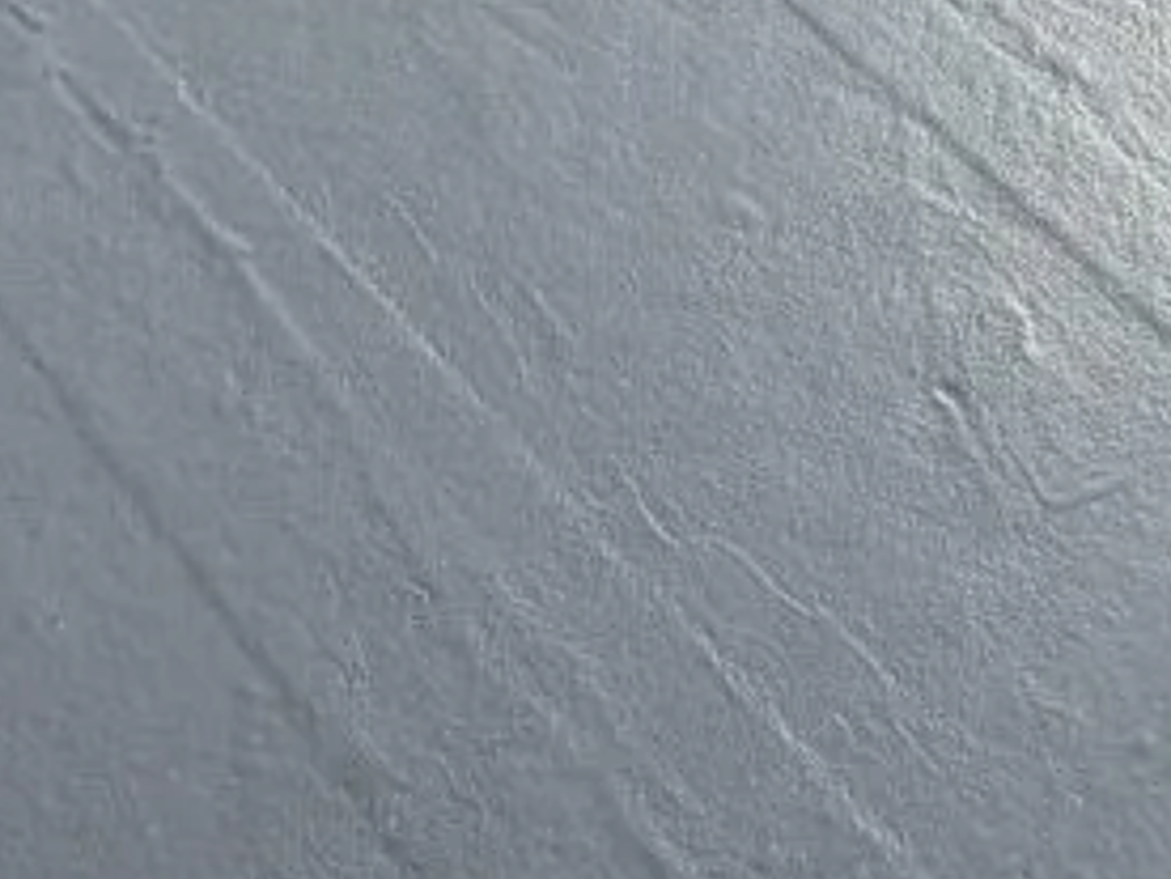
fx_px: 1759
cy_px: -153
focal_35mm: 52
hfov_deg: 36.4
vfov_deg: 25.4
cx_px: 378
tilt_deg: -54.5
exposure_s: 1/658
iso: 40
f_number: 2.2
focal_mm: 2.22
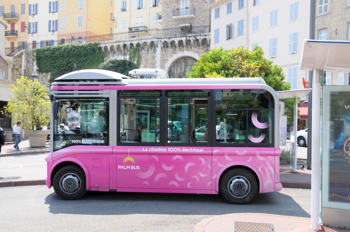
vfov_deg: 36.8
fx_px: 350
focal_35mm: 36
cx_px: 175
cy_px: 116
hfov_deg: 53.2
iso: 200
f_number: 8
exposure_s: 1/250
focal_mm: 24
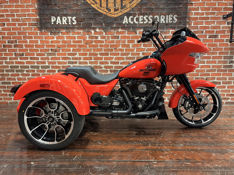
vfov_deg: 53.1
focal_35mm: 26
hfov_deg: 67.3
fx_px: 176
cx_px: 117
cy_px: 88
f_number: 1.6
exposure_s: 1/60
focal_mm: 5.96
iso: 500
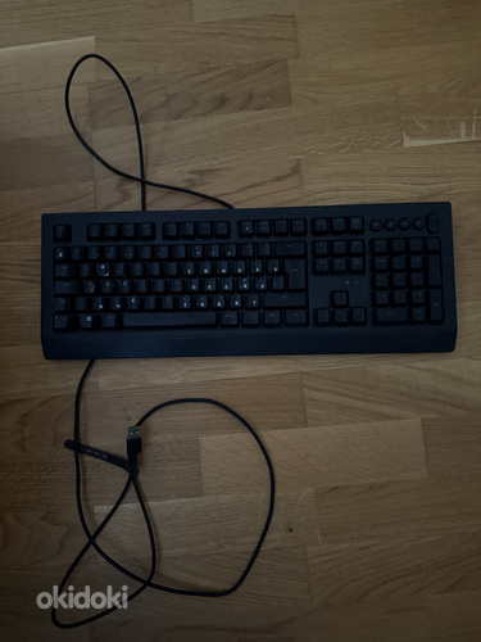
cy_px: 321
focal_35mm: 24
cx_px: 240
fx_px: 445
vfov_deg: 71.6
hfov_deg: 56.8
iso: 1600
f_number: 1.78
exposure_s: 1/21
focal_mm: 6.76
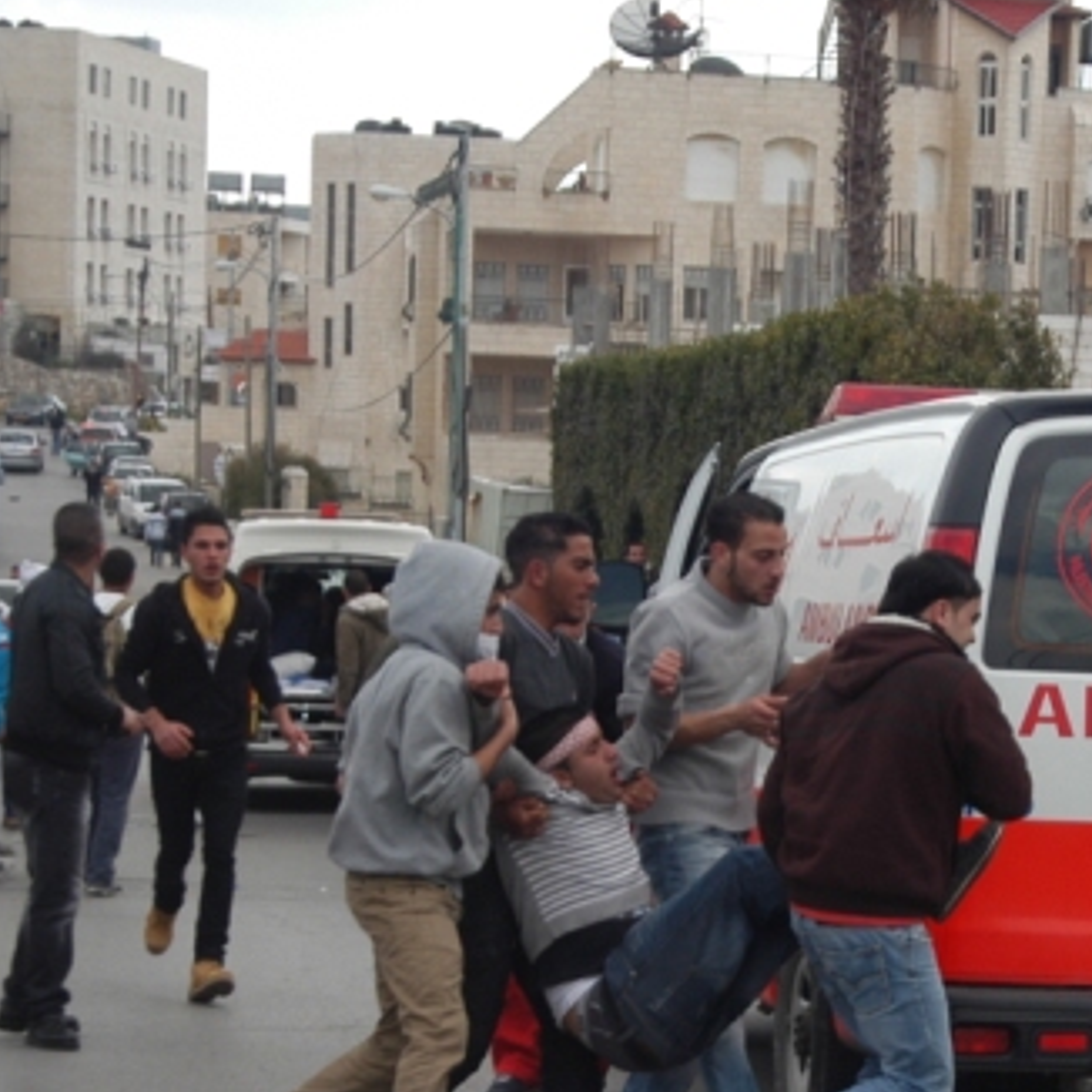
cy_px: 832
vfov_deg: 15.5
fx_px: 3997
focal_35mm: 112
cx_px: 1052
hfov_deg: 15.3
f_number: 4.5
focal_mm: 28
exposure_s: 1/800
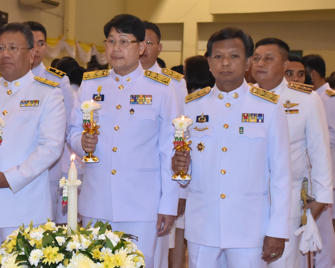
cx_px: 90
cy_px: 113
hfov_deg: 23.1
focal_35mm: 82
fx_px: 811
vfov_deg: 18.8
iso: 2000
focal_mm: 35
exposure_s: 1/160
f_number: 6.3
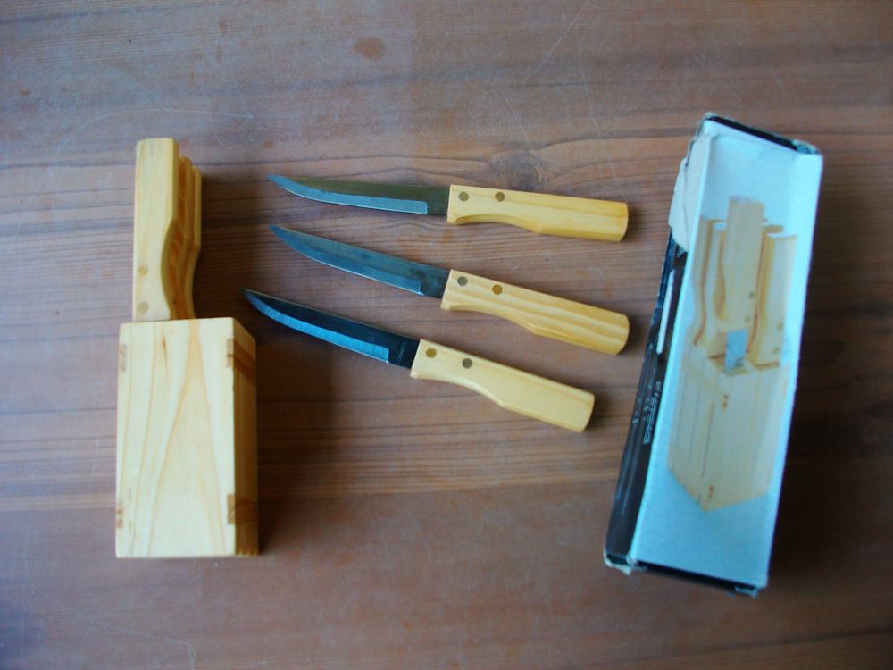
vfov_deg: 44.2
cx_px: 446
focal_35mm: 32
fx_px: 826
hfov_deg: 56.8
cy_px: 335
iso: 80
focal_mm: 5.7
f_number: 2.9
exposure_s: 1/42.6
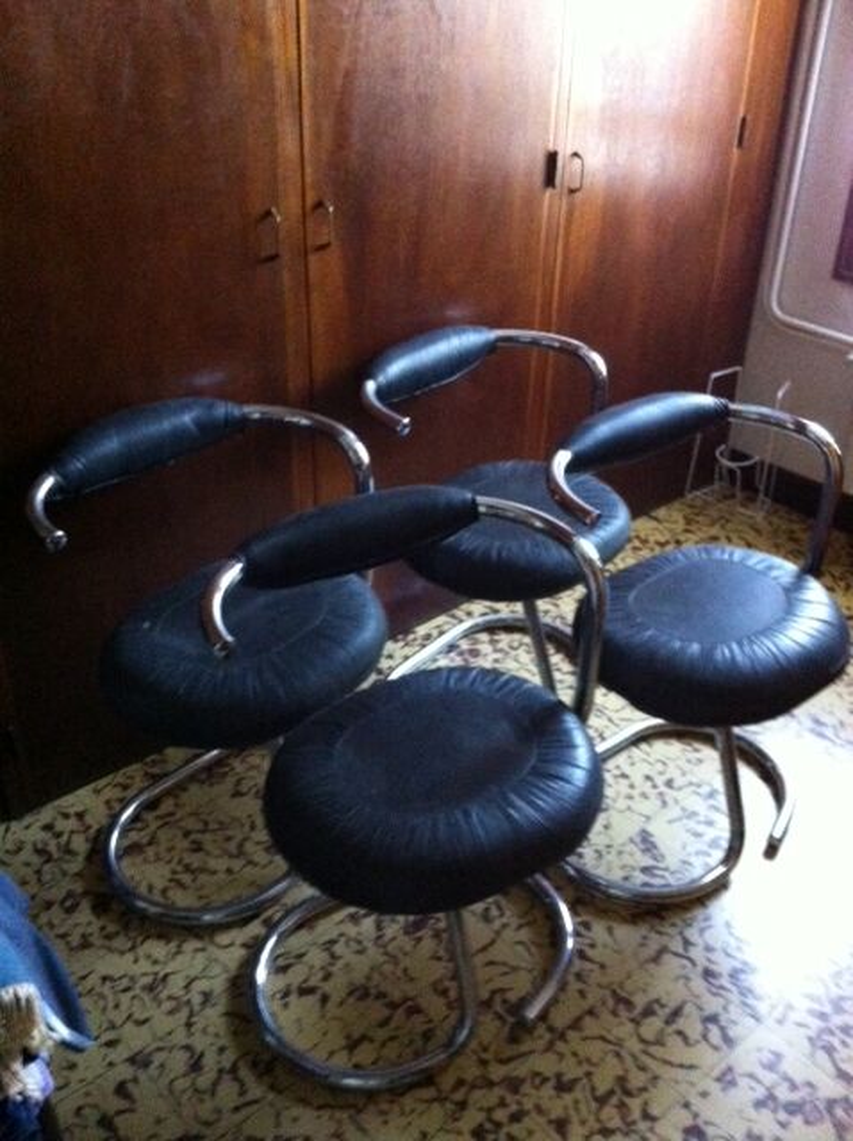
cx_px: 426
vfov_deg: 52.7
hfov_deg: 40.6
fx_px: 1153
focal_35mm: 35
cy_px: 570
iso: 1000
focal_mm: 3.85
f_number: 2.8
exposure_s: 1/15
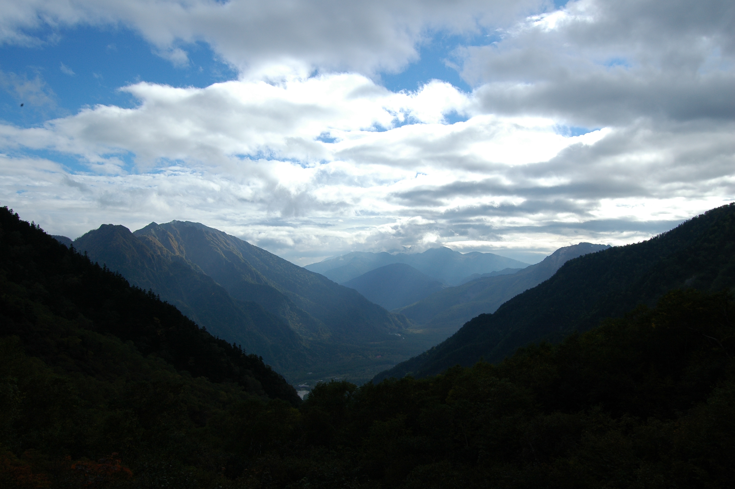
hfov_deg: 67.4
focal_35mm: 27
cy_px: 244
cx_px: 368
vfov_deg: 47.8
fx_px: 551
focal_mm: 18
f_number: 11
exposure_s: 1/350
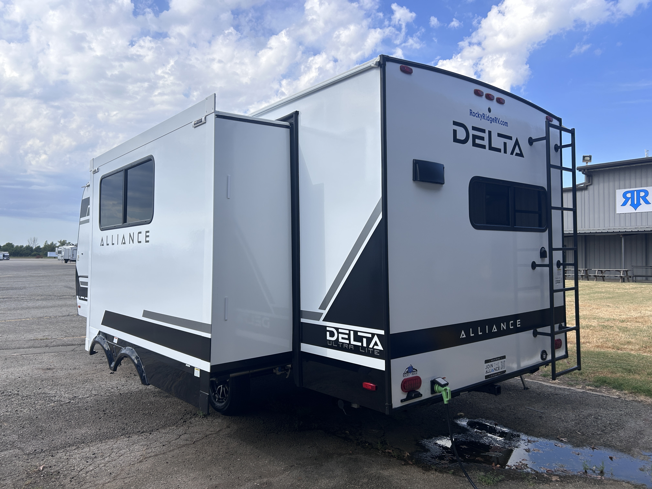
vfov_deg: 53.1
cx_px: 326
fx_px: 490
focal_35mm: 26
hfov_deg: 67.3
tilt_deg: +1.4
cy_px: 244
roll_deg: +0.0
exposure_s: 1/3831
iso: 50
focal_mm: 5.7
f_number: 1.5
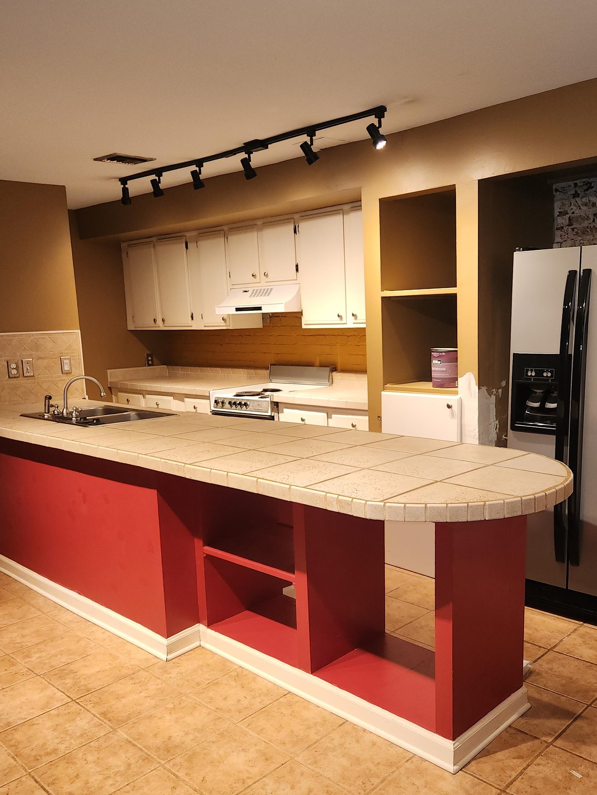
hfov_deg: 46.7
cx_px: 340
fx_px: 690
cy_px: 421
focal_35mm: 30
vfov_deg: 59.9
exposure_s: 1/60
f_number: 1.8
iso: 125
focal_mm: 5.4
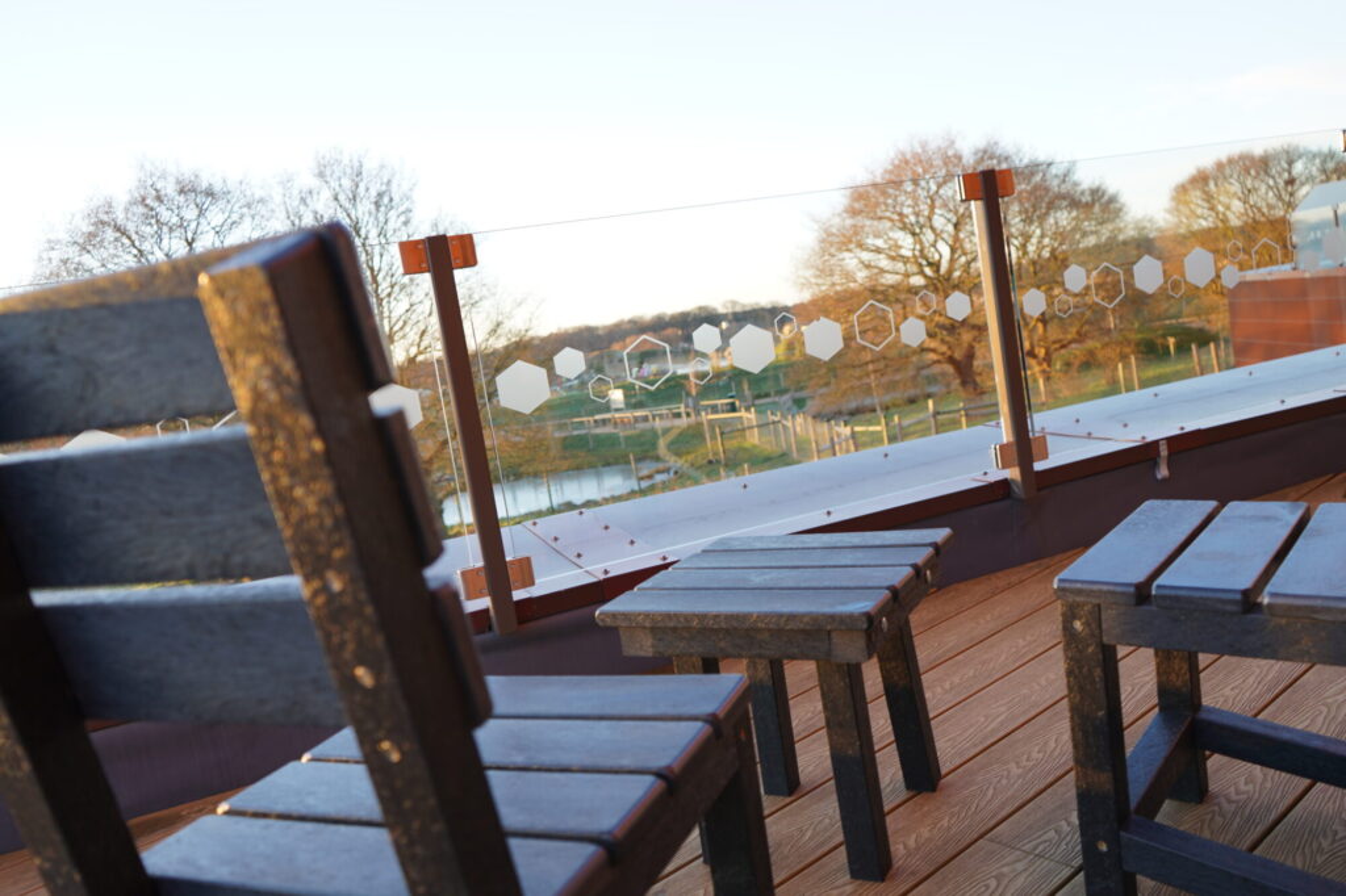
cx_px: 673
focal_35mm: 28
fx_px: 1046
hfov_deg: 65.5
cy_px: 448
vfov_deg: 46.4
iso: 125
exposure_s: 1/60
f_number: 4
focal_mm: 28
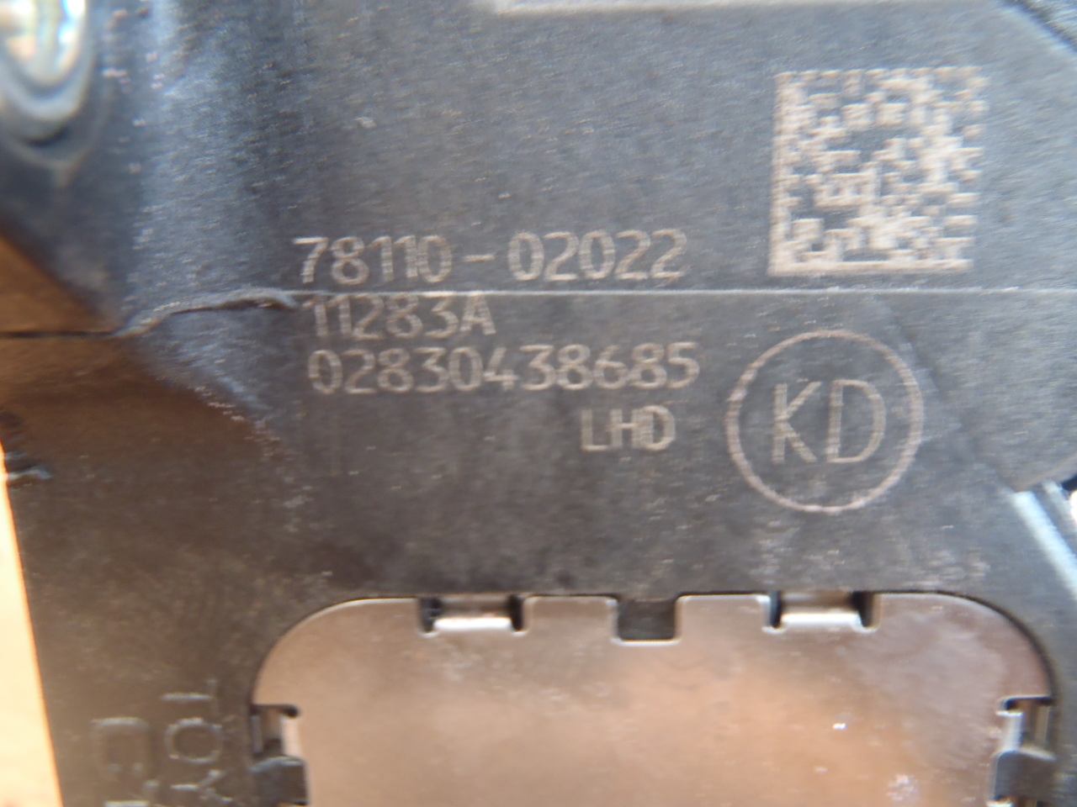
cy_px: 404
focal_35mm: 37
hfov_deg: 50.1
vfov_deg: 38.7
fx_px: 1151
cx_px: 538
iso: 200
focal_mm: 6.64
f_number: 4.7
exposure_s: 1/8
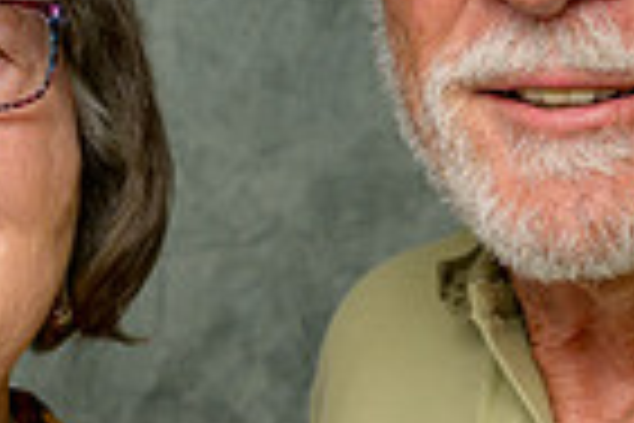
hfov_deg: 10.1
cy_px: 71
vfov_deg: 6.7
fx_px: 3592
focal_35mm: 204
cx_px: 234
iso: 400
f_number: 10
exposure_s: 1/125
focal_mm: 48
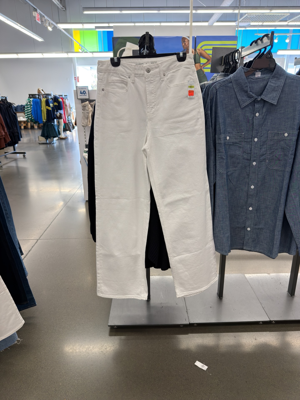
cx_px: 150
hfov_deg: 56.8
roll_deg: -0.4
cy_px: 200
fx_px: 277
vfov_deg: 71.6
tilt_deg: -19.2
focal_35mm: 24
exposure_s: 1/139
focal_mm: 6.76
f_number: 1.78
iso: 125
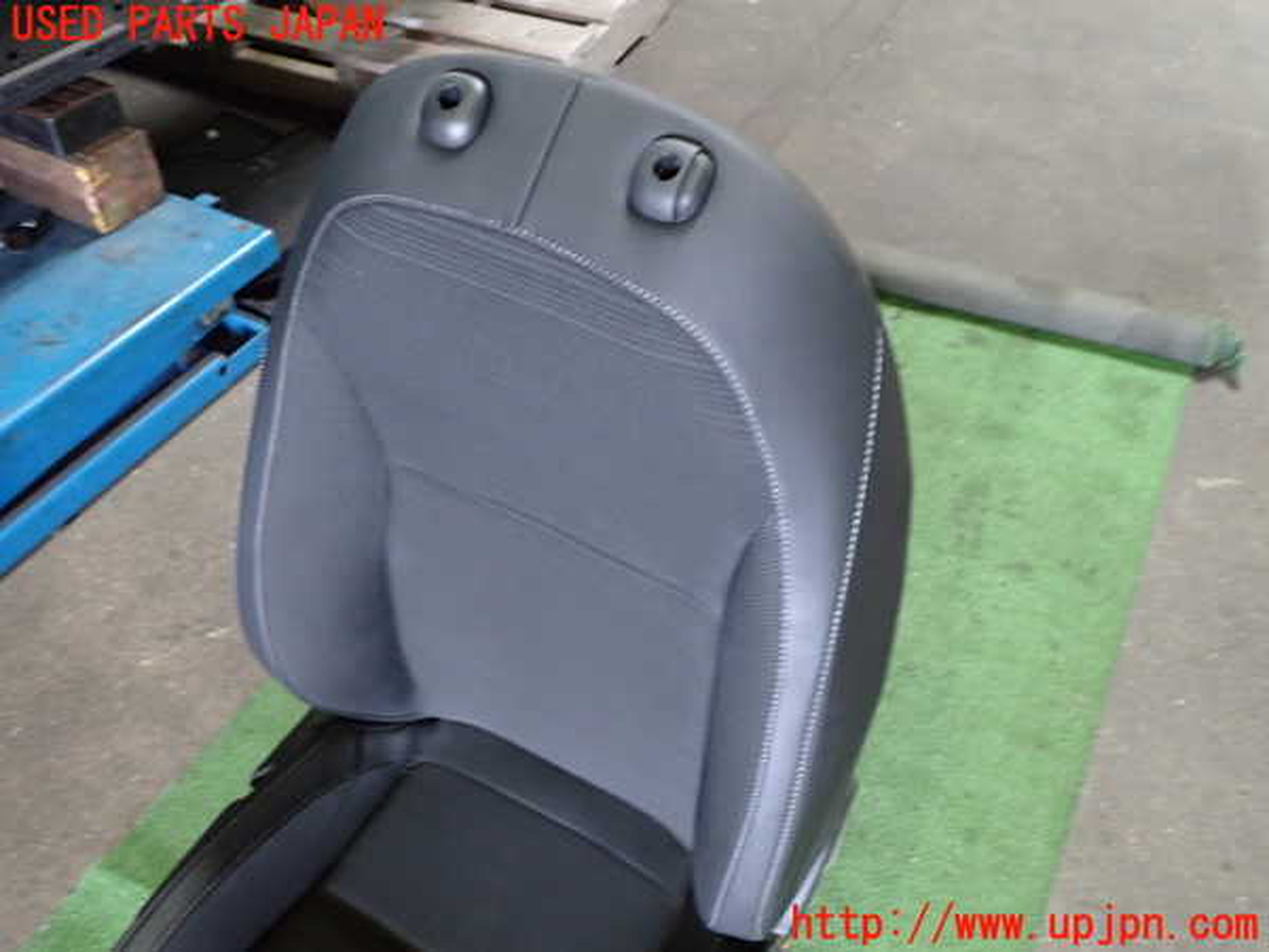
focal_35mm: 30
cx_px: 634
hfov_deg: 60.0
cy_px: 476
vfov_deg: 46.8
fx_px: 1100
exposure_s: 1/30
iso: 500
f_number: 2.3
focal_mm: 5.4
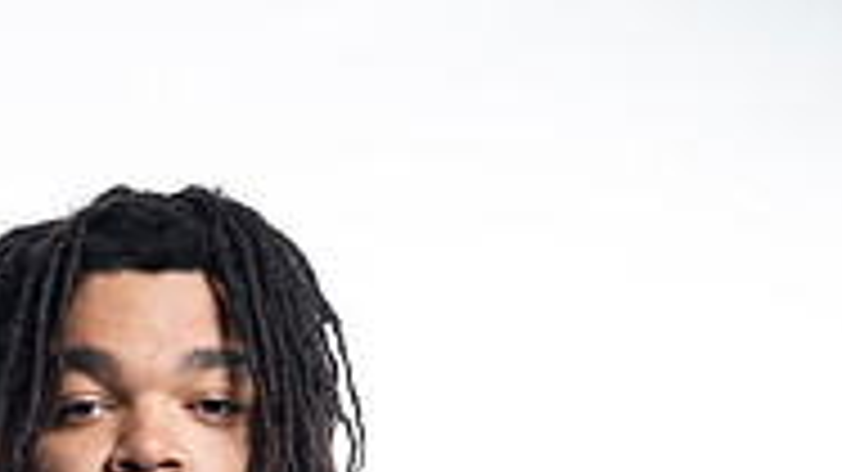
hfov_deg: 16.9
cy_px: 1007
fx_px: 2812
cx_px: 221
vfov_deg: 8.9
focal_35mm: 126
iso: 200
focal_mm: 50
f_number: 5.6
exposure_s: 1/250
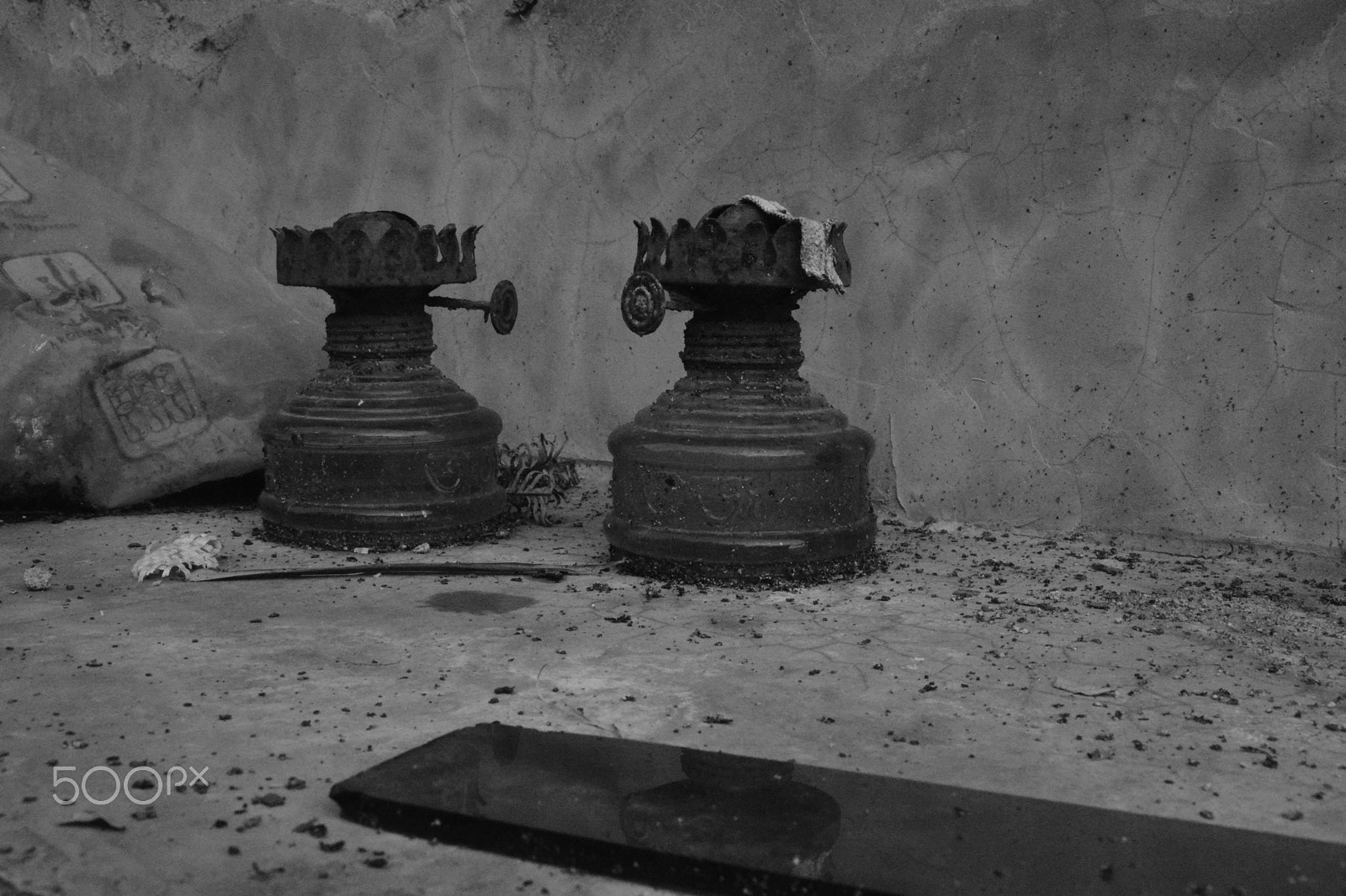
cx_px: 673
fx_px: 1570
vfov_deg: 31.9
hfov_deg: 46.4
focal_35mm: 42
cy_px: 448
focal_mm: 28
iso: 6400
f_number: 22
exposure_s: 1/1000
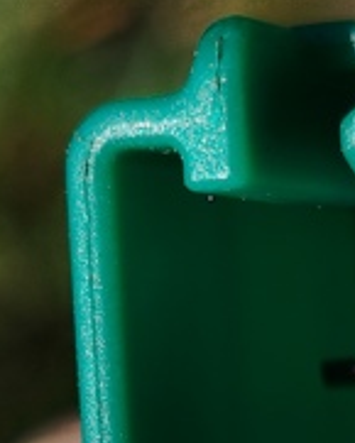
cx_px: 267
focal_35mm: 249
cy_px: 578
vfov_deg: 7.7
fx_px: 3267
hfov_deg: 6.2
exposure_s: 1/481
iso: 50
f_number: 1.7
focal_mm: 5.31
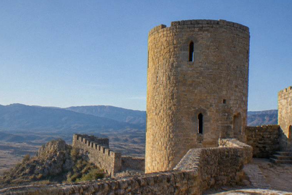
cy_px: 125
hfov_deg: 42.8
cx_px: 146
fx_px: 373
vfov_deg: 29.1
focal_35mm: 46
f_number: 7.1
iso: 400
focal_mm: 35
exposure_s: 1/500
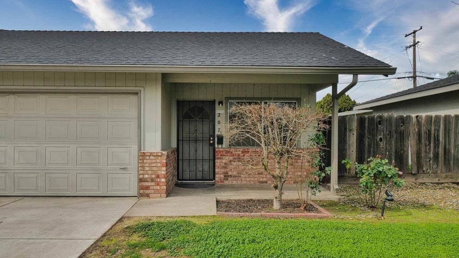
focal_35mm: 25
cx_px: 222
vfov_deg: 45.9
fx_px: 304
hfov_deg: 74.0
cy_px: 140
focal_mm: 11
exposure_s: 1/200
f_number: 8
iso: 125
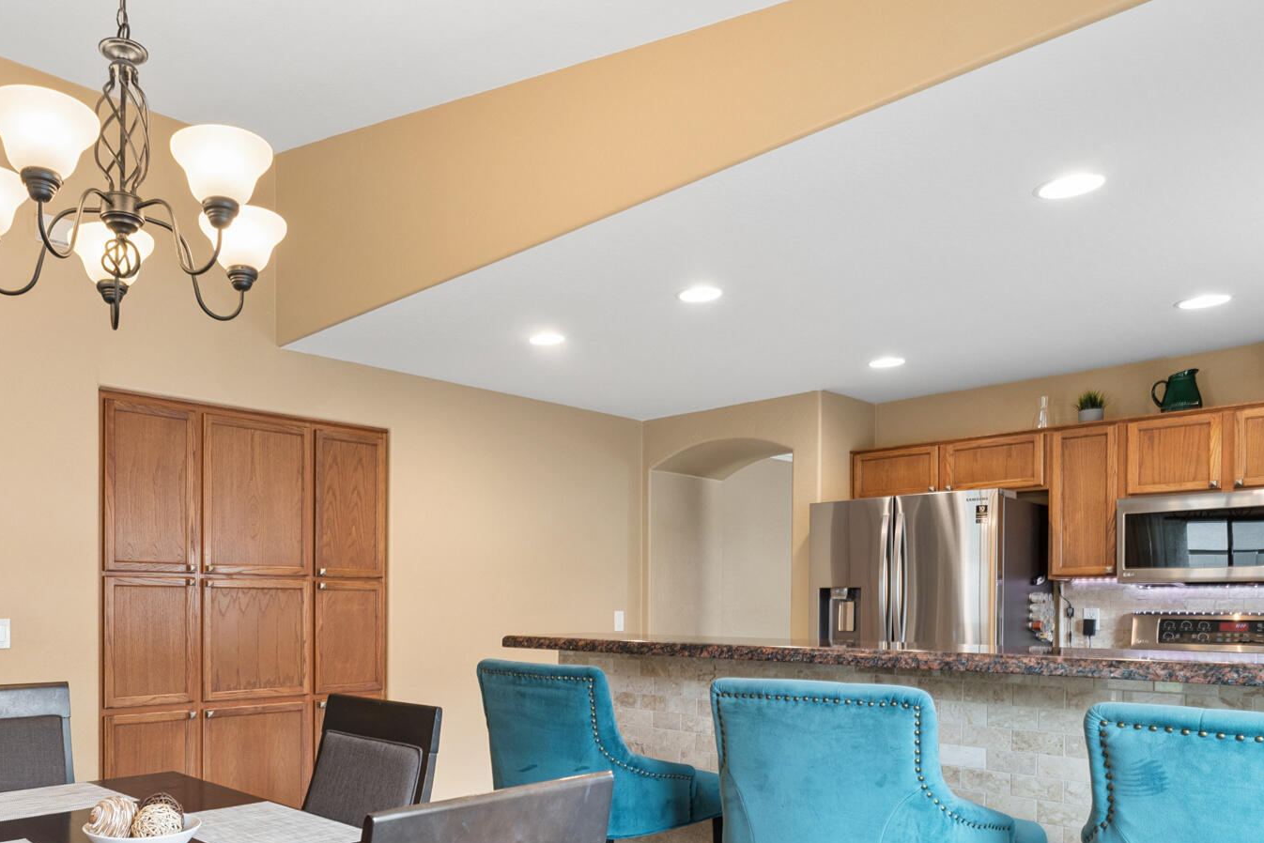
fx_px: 913
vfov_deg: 48.0
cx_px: 404
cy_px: 617
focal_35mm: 26
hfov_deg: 67.2
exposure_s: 1/8
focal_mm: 14
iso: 320
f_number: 9
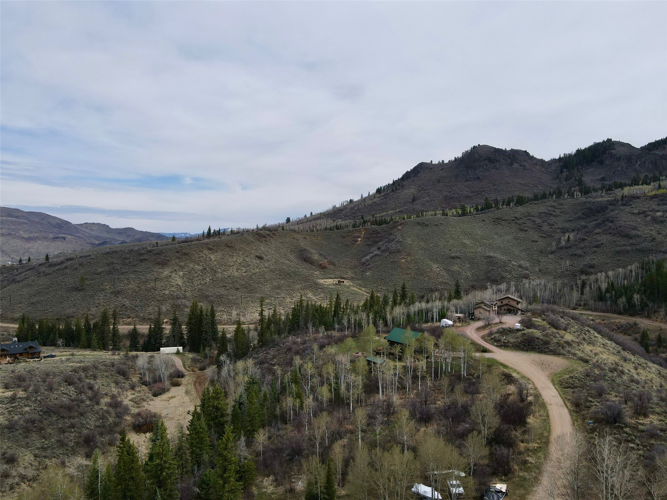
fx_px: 462
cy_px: 250
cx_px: 334
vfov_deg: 56.8
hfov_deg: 71.6
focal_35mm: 24
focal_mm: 4.5
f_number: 2.8
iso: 110
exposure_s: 1/1000
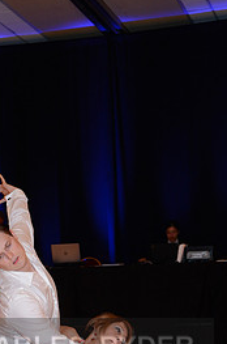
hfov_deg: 12.8
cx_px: 35
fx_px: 1008
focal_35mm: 106
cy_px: 362
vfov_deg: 18.7
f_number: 4.5
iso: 2000
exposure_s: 1/200
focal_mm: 48
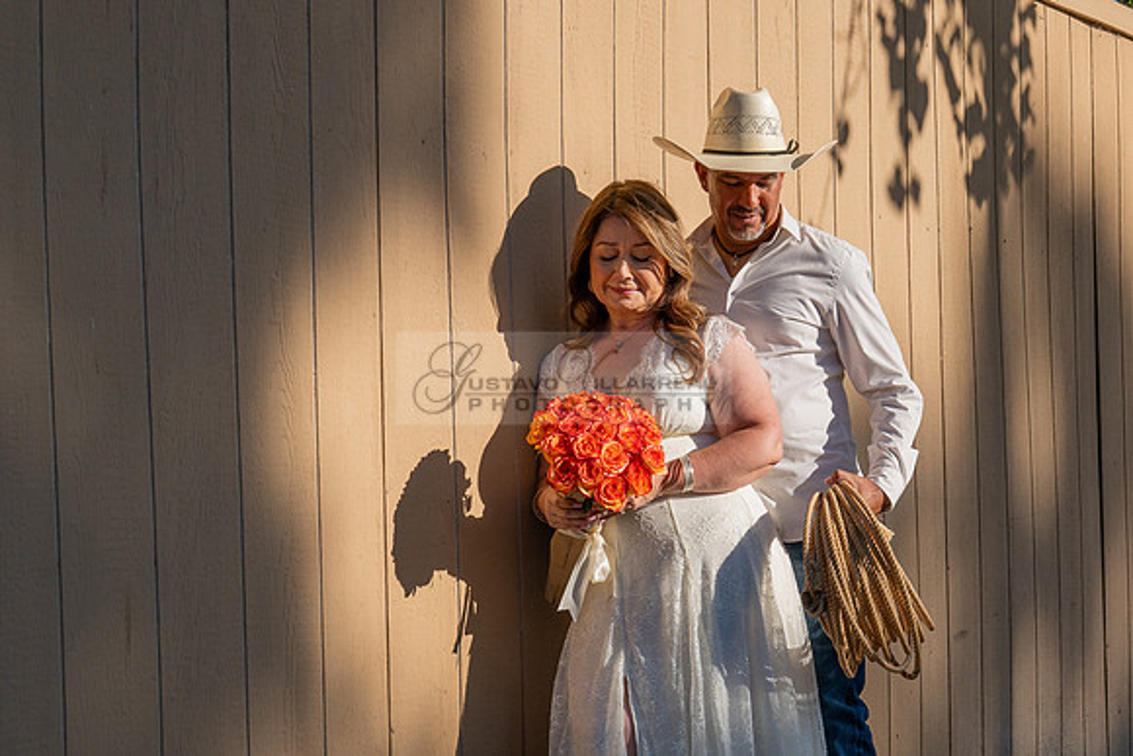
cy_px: 425
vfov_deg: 19.4
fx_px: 2213
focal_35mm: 70
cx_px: 623
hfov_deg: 28.7
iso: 200
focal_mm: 39
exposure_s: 1/400
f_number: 10
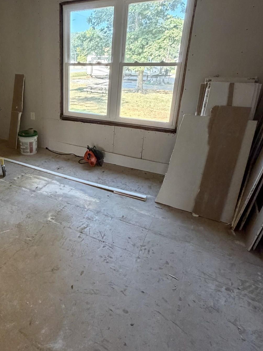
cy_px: 150
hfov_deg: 53.6
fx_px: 243
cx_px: 59
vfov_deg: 71.2
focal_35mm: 24
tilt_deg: -19.6
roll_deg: +1.9
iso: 500
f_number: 2.2
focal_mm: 2.22
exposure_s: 1/60
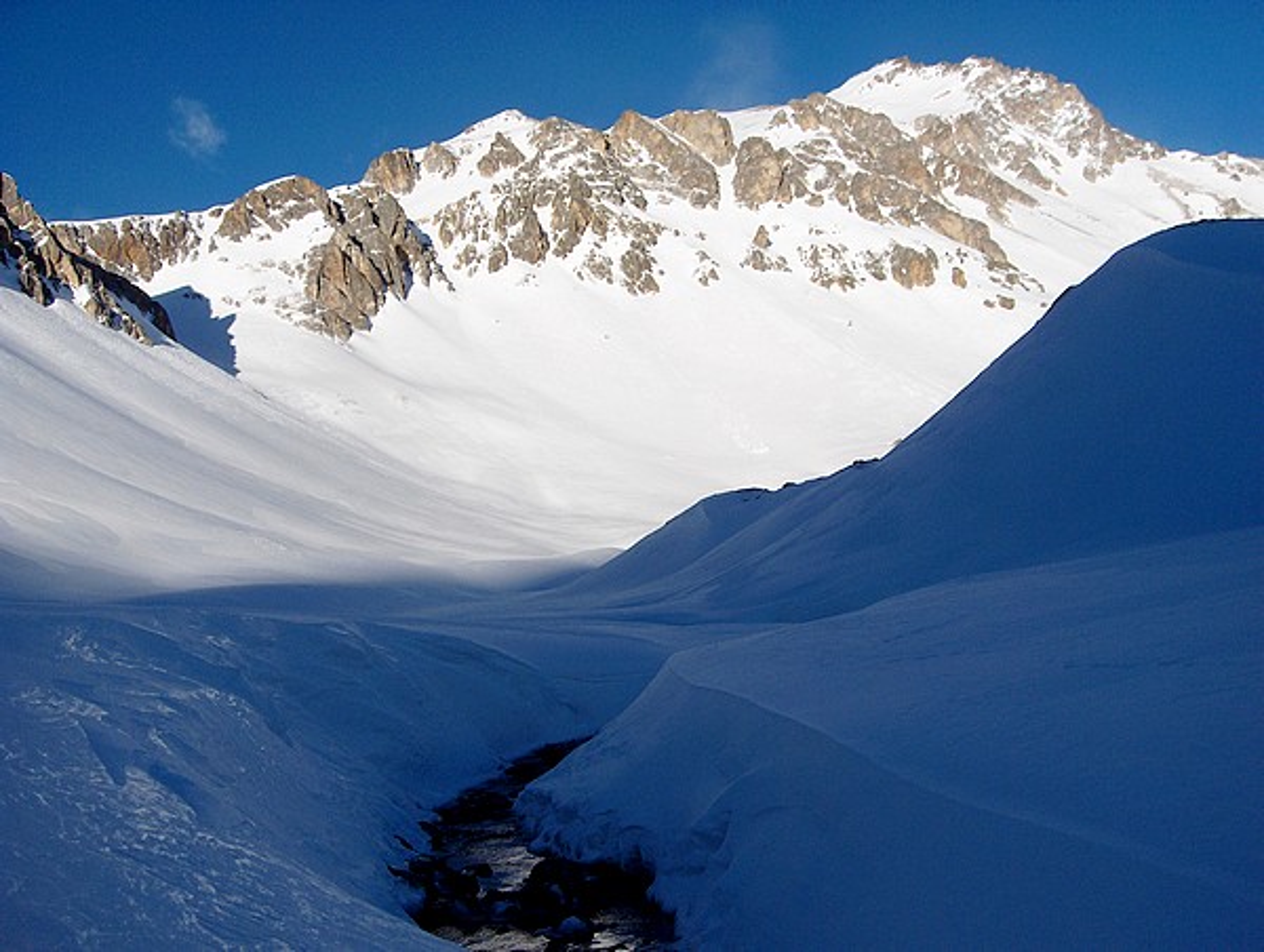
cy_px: 476
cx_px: 632
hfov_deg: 47.8
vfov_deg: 36.9
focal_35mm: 39
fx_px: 1426
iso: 100
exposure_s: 1/1099
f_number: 4.8
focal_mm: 8
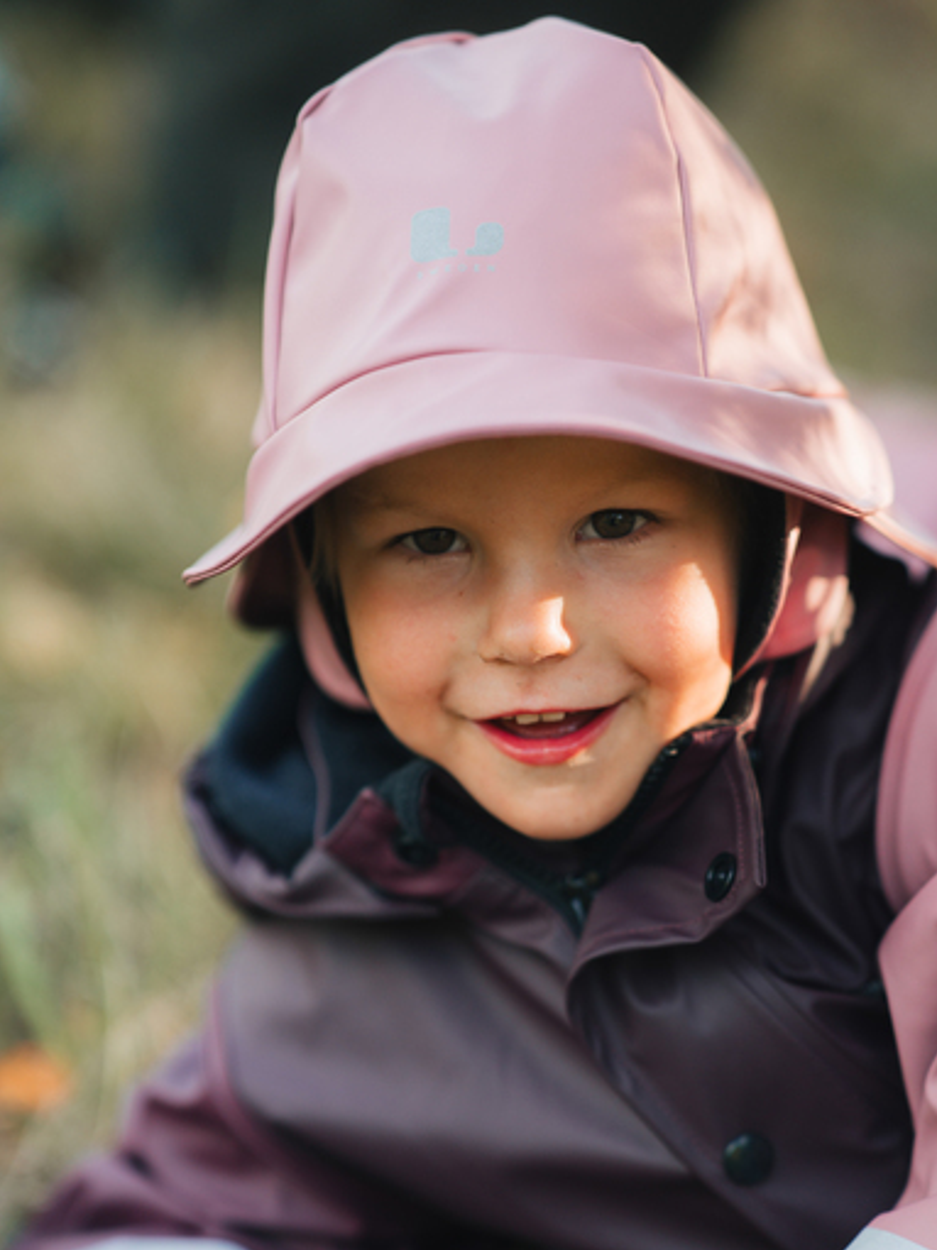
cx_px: 510
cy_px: 758
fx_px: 3755
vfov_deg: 18.9
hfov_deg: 14.2
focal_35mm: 104
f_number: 2.2
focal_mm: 85
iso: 500
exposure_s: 1/1000
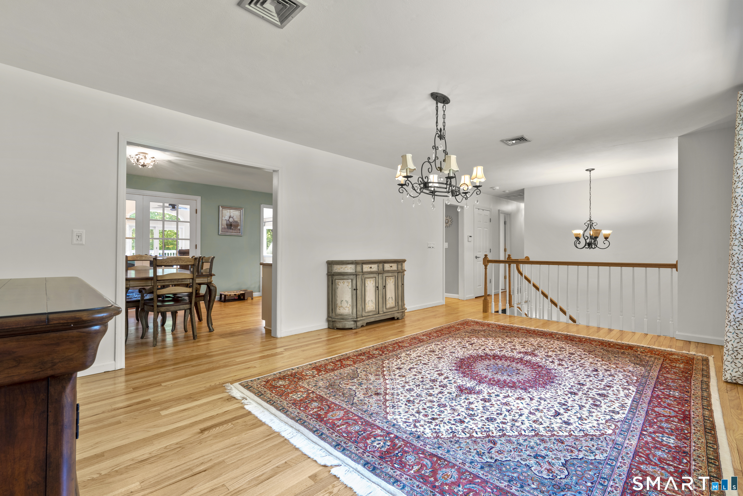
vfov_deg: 73.7
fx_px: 330
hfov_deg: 96.7
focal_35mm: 16
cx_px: 372
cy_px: 248
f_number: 9
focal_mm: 16
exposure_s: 1.3
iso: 250
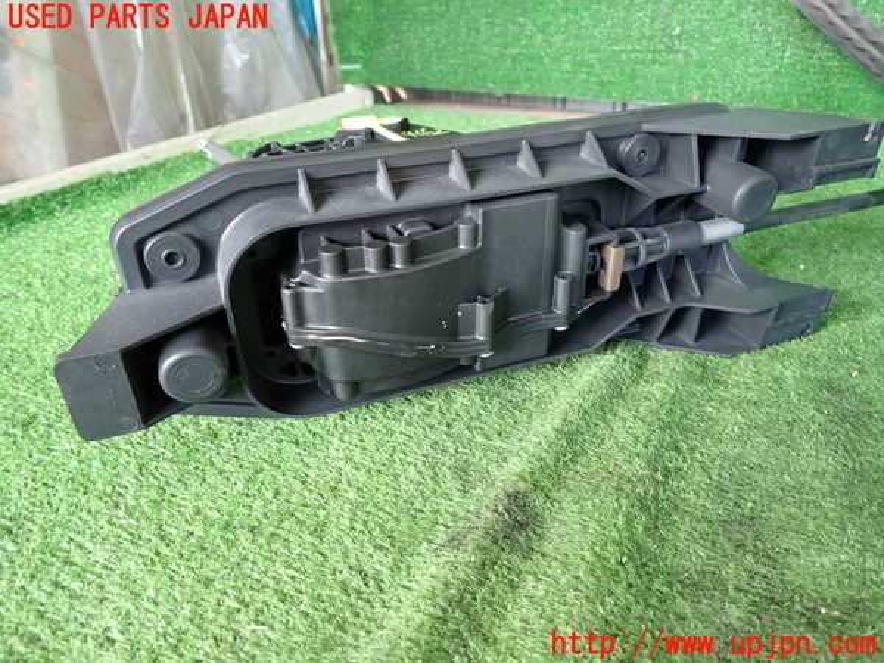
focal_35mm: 25
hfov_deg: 69.4
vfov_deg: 54.9
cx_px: 442
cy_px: 332
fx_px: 638
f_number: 2
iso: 200
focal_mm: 4.5
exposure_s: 1/40
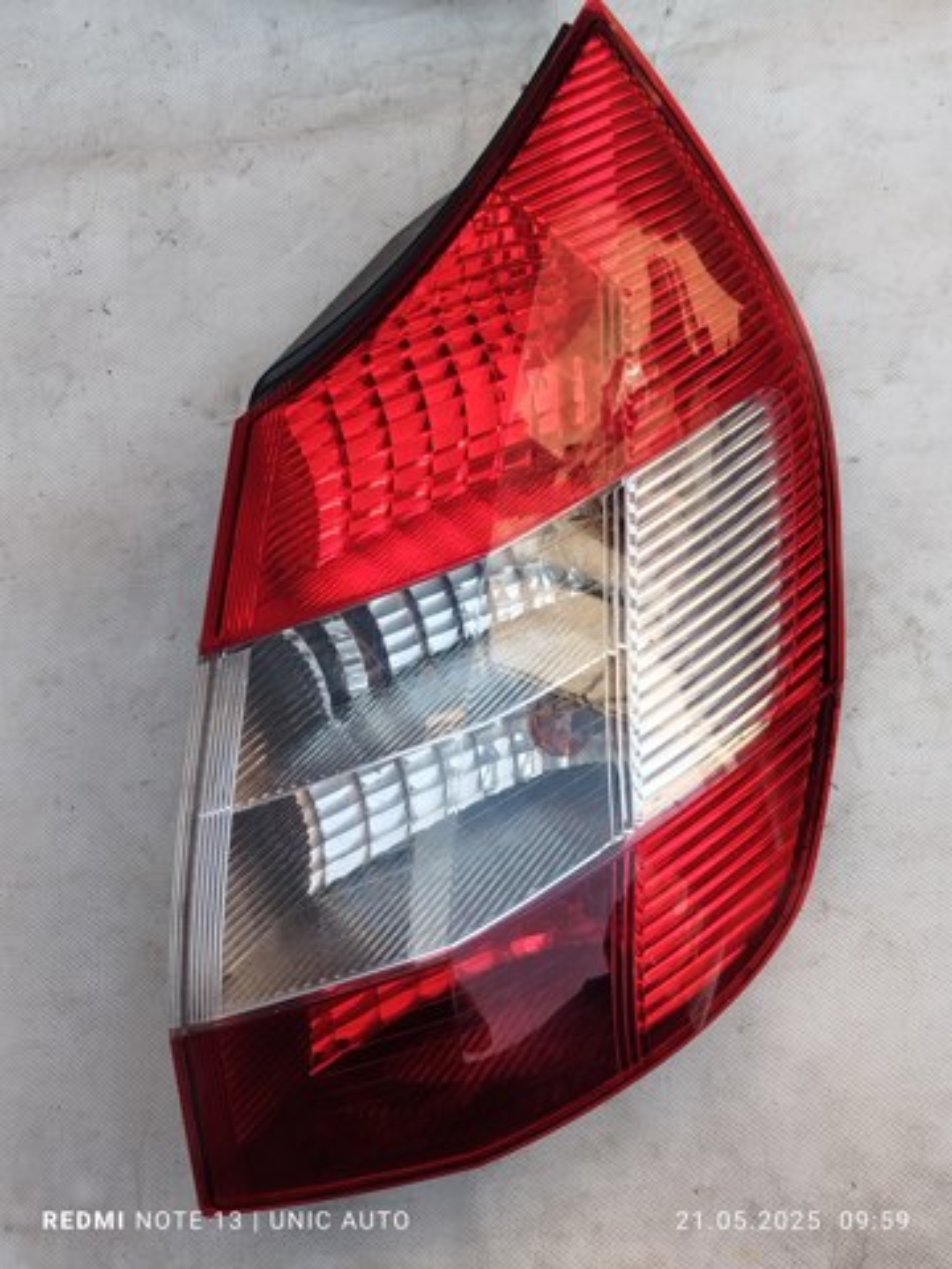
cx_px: 476
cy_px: 634
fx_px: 1760
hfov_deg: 30.3
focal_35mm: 48
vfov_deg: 39.7
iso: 50
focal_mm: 5.31
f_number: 1.7
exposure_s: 1/100
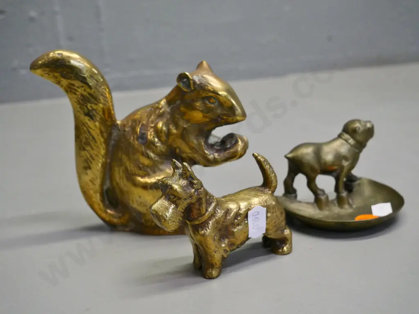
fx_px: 533
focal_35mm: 44
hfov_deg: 42.9
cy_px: 157
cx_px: 210
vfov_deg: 32.9
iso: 3200
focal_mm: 22
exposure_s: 1/160
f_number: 5.6
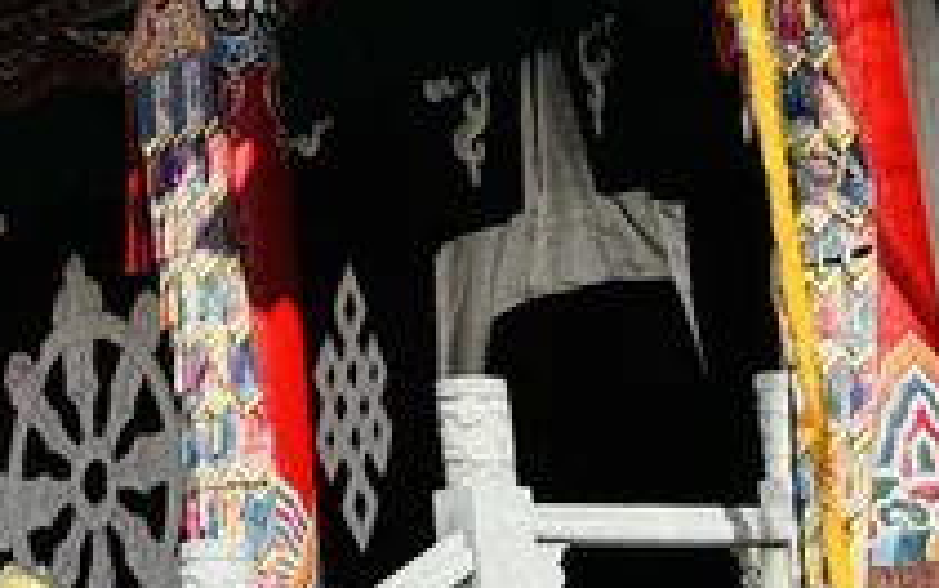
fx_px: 4736
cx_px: -231
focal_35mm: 185
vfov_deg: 6.6
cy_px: -971
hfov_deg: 11.1
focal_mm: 6.76
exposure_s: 1/5376
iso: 64
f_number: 1.78
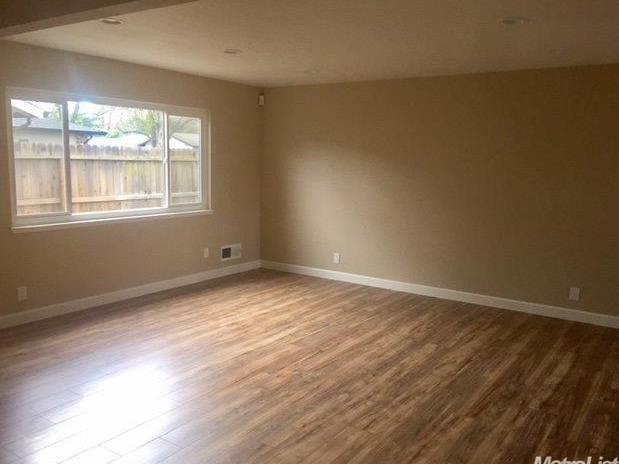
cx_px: 312
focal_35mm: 30
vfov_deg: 46.8
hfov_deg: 60.0
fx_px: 536
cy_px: 236
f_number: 2.2
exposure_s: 1/30
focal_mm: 4.15
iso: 50
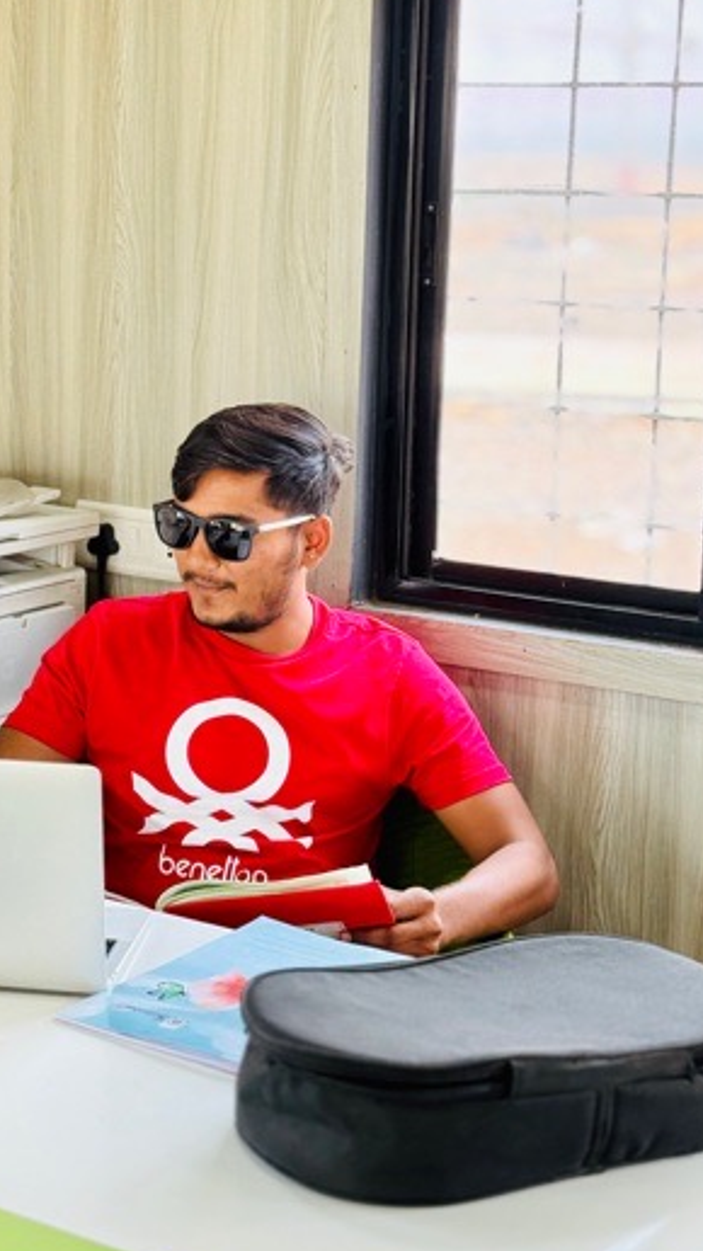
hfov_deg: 16.9
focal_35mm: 71
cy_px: 582
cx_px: 188
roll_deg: -0.2
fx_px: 2354
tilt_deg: -10.7
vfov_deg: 29.7
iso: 100
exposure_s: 1/254
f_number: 1.78
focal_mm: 6.76
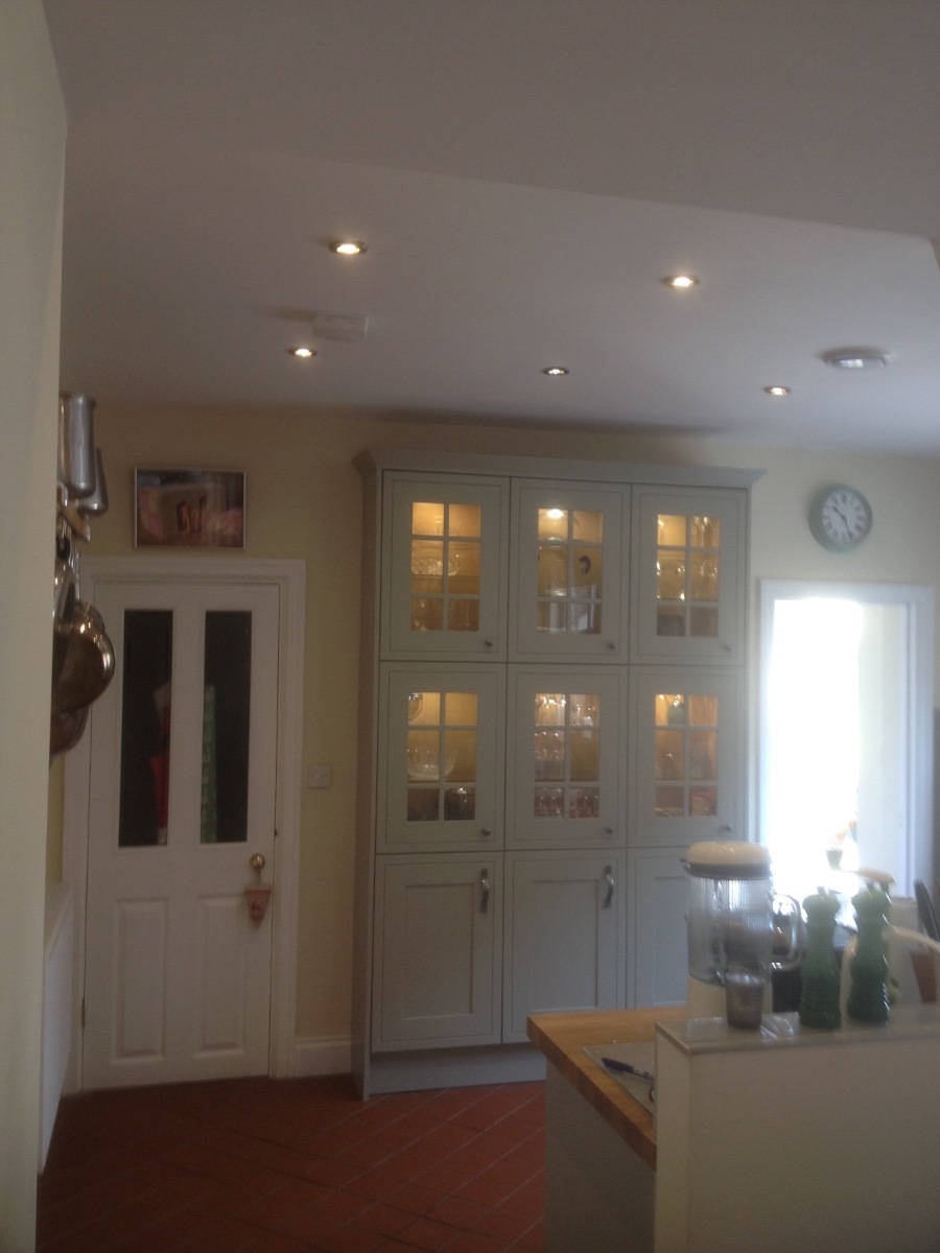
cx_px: 470
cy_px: 626
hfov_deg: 40.7
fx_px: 1267
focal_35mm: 35
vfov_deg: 52.6
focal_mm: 4.28
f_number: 2.4
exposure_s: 1/30
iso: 50
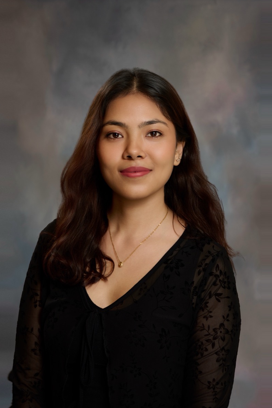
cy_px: 206
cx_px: 136
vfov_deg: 23.6
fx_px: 974
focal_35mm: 86
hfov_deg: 15.9
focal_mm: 85
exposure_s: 1/60
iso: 200
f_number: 9
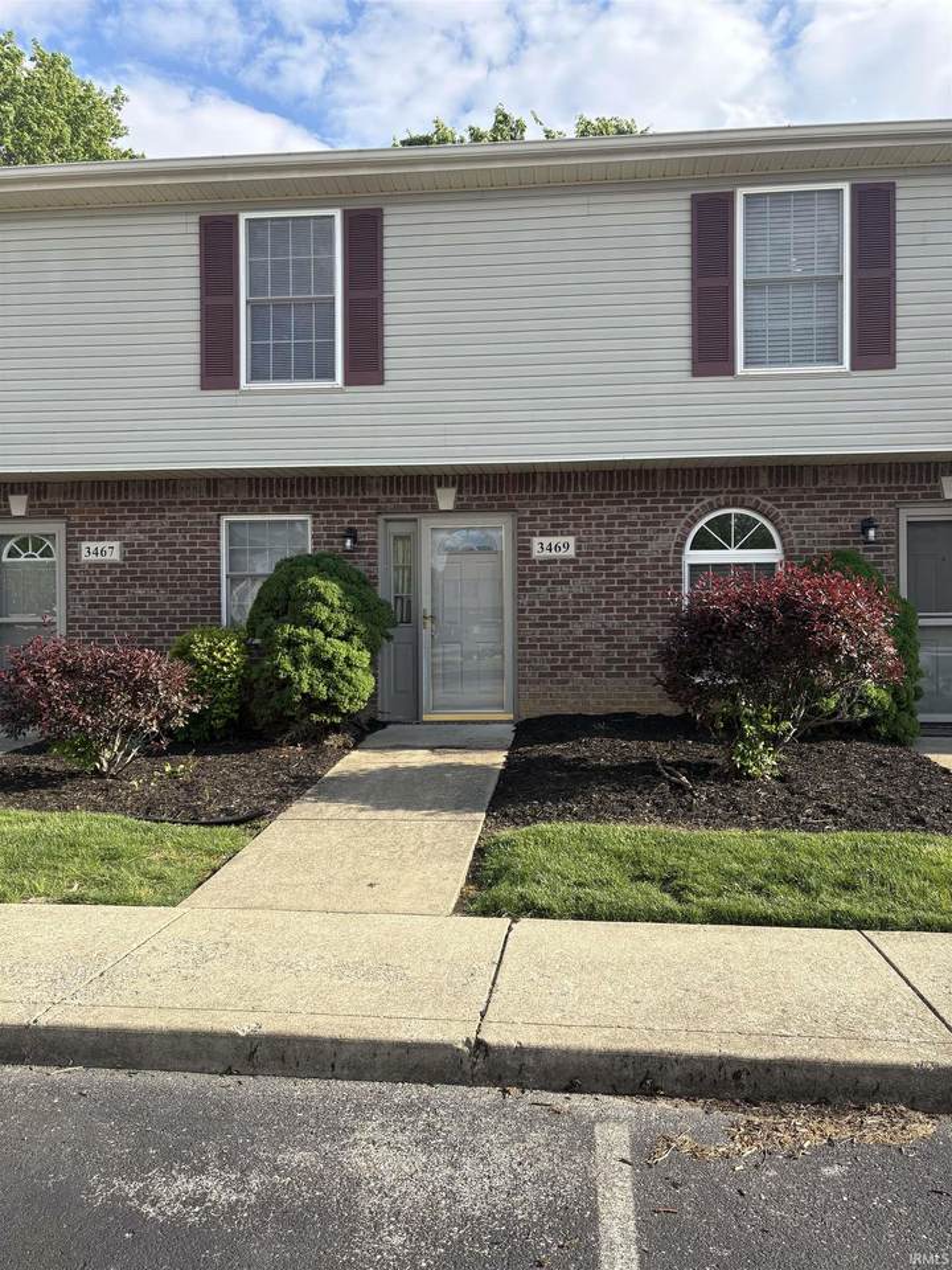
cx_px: 476
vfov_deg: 67.3
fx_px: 953
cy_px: 635
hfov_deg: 53.1
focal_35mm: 26
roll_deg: +0.2
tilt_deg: +1.3
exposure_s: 1/1550
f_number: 1.6
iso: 50
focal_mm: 5.96
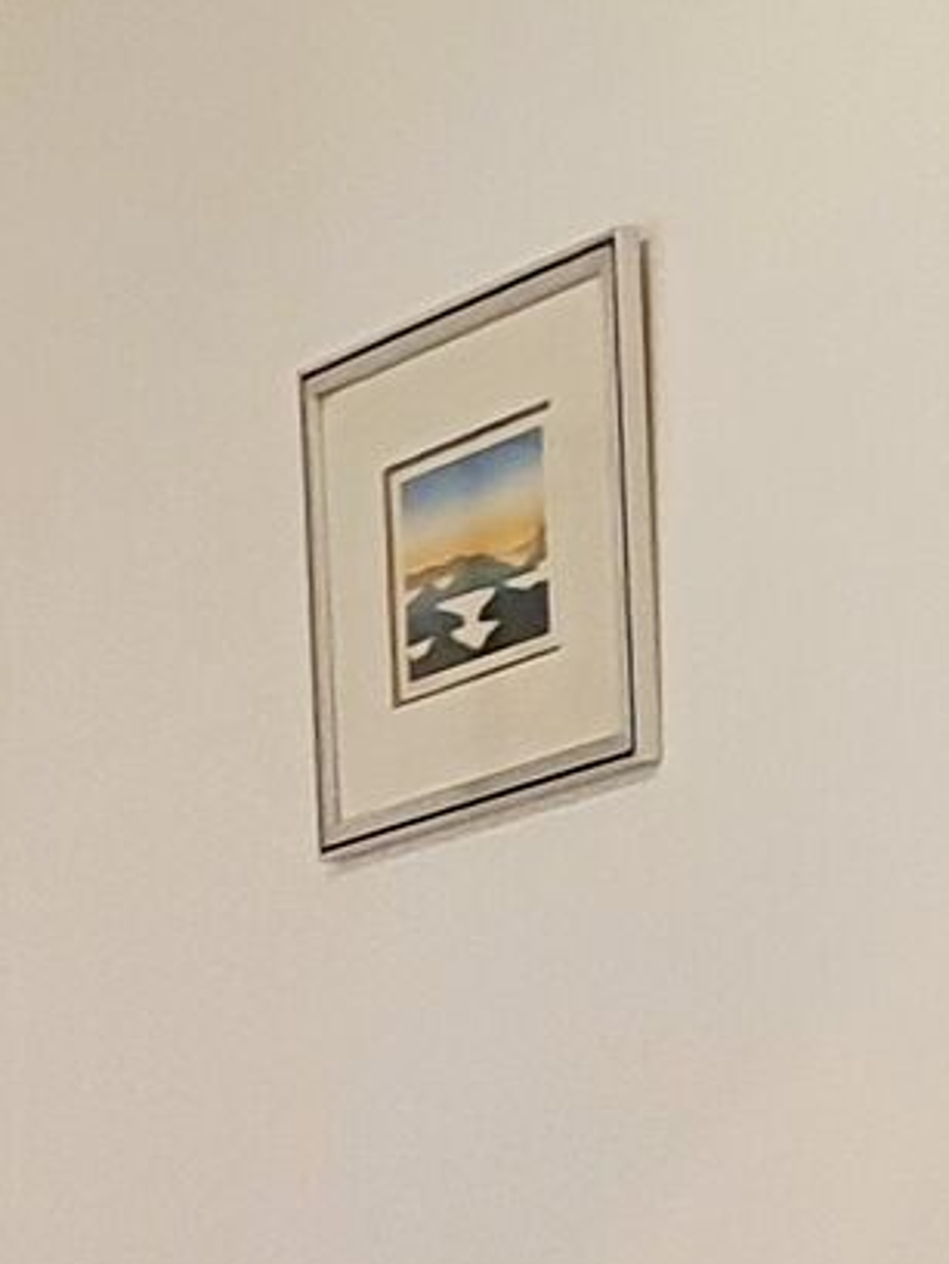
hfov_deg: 8.2
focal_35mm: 178
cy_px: 2278
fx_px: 6503
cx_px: -420
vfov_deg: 10.4
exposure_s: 1/33
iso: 250
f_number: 2.4
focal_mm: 4.3
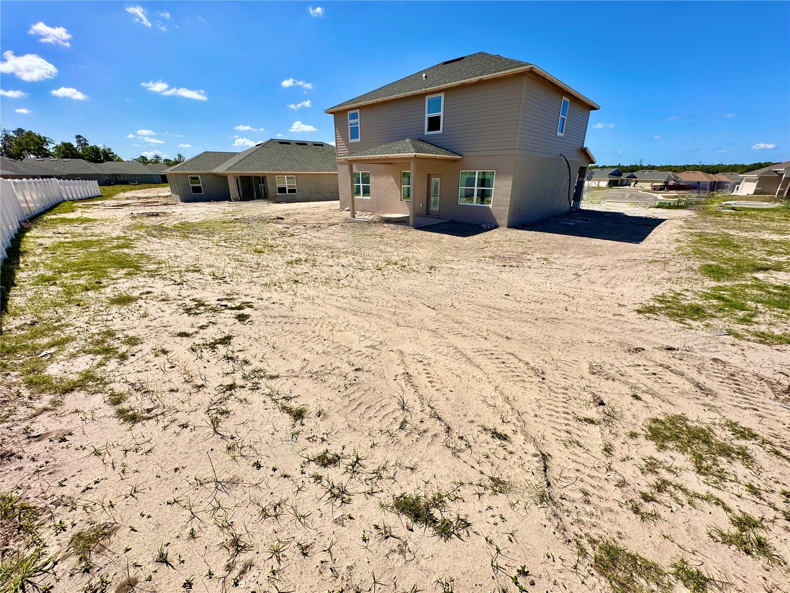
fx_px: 320
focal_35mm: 14
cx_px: 395
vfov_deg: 85.7
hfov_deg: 102.1
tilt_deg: -20.9
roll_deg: -0.2
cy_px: 296
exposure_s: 1/1595
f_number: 2.2
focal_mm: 2.22
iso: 50
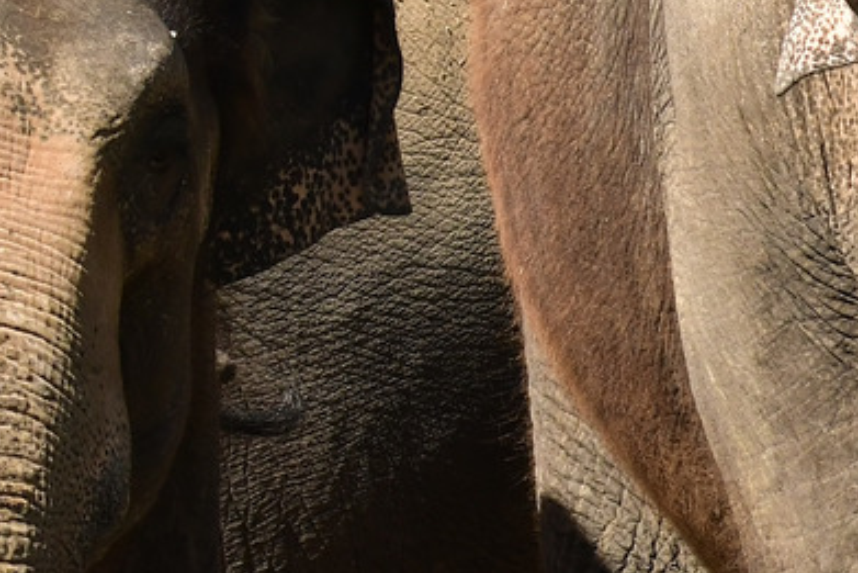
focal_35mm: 1243
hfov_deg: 1.7
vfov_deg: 1.1
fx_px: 29634
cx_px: 2423
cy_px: 1292
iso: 200
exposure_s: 1/1000
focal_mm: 190
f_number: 8
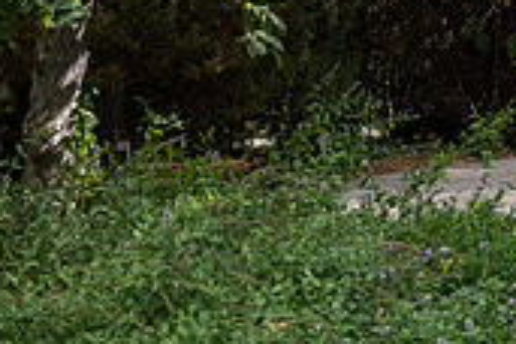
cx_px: 757
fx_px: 2522
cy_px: 86
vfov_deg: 7.8
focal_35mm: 176
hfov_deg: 11.2
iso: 160
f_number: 4
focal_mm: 52
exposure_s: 1/250
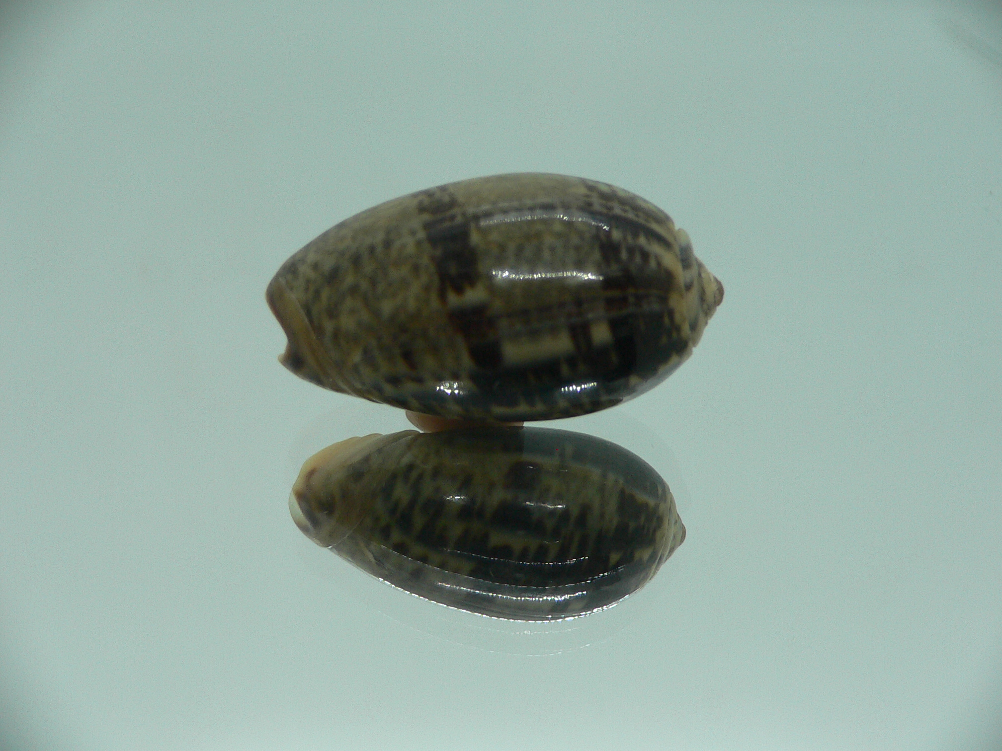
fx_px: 1013
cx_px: 501
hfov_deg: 52.6
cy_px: 376
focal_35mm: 35
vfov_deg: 40.7
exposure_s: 1/60
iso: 100
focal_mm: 4.6
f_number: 2.8
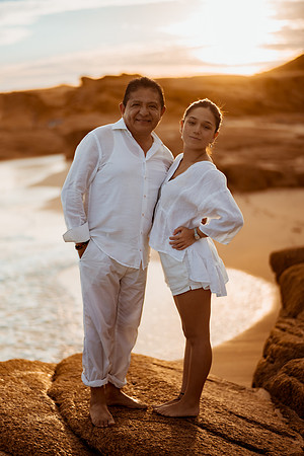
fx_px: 735
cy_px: 228
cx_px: 152
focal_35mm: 58
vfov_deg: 34.5
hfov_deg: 23.4
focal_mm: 58
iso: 80
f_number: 1.4
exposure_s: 1/5000
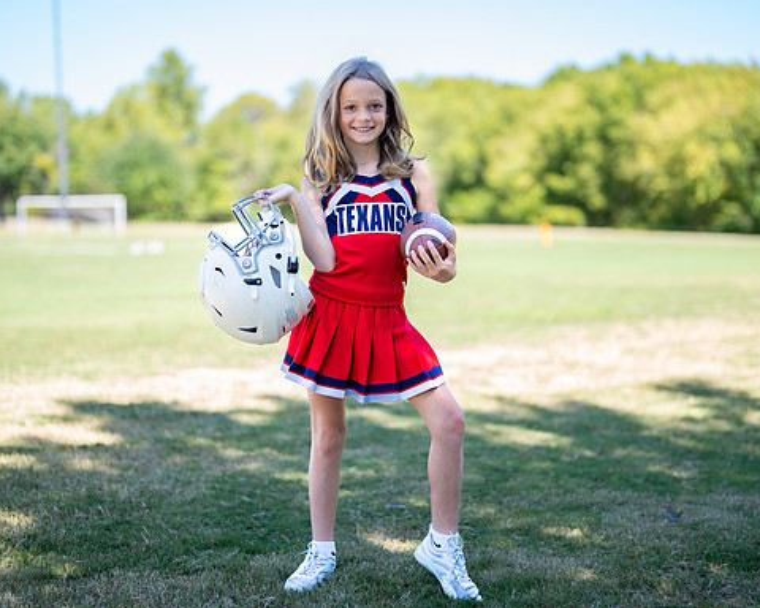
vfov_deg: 24.2
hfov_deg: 30.0
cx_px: 377
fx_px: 1417
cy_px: 306
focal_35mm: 63
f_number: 1.2
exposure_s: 1/1250
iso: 100
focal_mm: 50
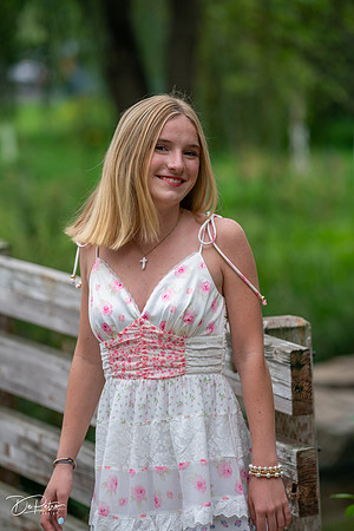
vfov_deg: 11.8
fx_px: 2566
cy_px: 266
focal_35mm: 174
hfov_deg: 7.9
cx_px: 177
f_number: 4
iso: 200
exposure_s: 1/200
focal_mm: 174
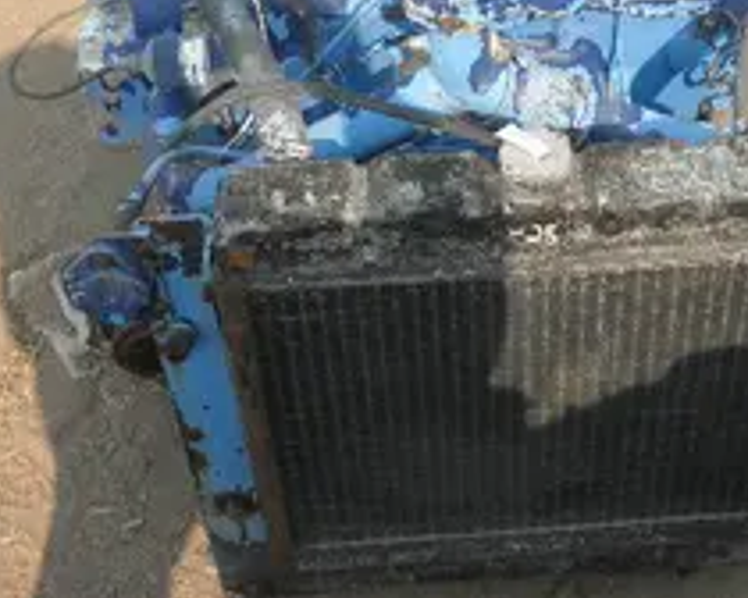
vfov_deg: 23.1
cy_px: 103
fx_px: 1439
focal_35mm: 65
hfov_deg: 29.0
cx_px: 470
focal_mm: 6.1
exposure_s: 1/500
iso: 64
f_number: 3.2
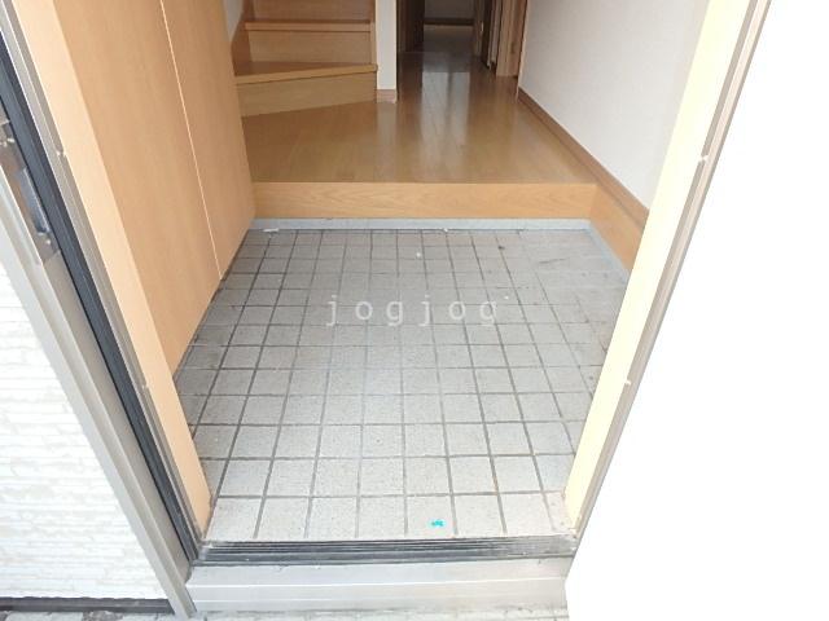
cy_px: 310
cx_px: 414
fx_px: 503
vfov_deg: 63.4
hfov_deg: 79.0
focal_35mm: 21
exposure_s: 1/50
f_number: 3.5
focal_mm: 3.7
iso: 200
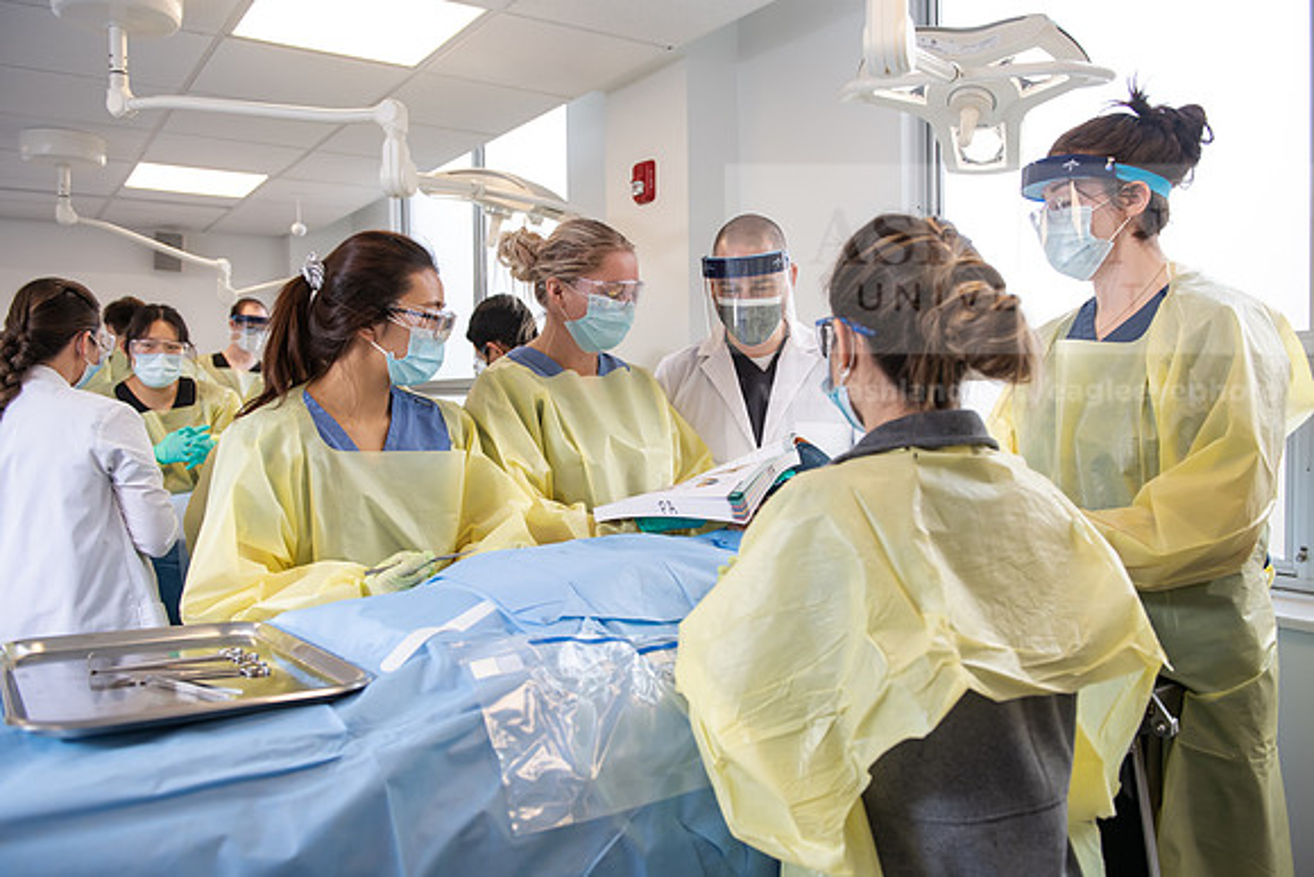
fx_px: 1022
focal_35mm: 28
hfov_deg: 65.5
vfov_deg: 46.4
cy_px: 438
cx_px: 657
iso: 500
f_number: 4
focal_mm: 28
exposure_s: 1/200
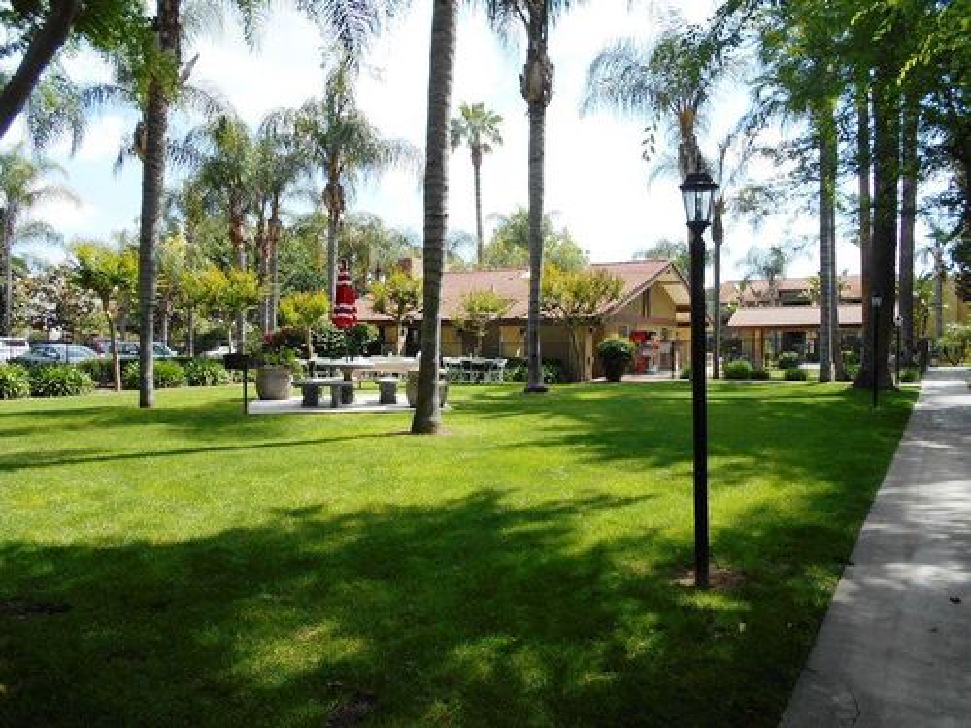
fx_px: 729
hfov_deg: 67.3
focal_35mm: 26
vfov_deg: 53.1
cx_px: 486
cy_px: 364
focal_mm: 4.6
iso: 80
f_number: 3.2
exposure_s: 1/500
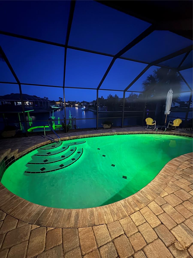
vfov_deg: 102.1
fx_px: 104
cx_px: 96
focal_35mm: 14
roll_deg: -0.8
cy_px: 129
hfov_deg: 85.7
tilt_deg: -13.1
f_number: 2.2
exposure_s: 1/7
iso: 1000
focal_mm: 2.22
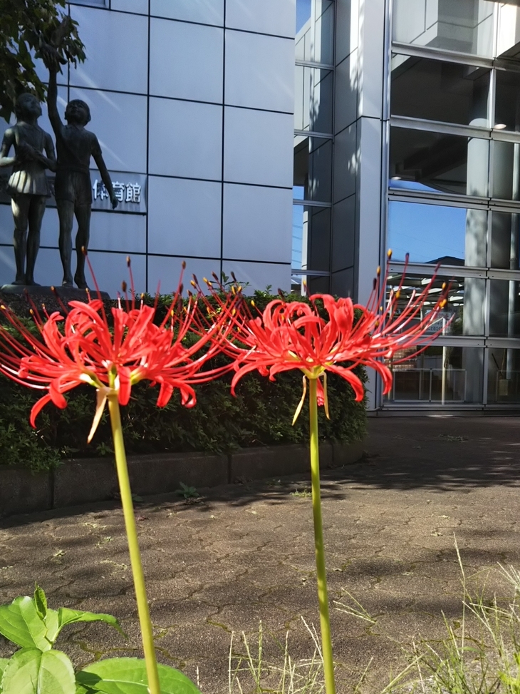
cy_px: 421
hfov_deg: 38.6
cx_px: 224
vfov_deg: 49.8
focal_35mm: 37
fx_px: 741
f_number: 2.2
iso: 20
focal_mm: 4
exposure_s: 1/486
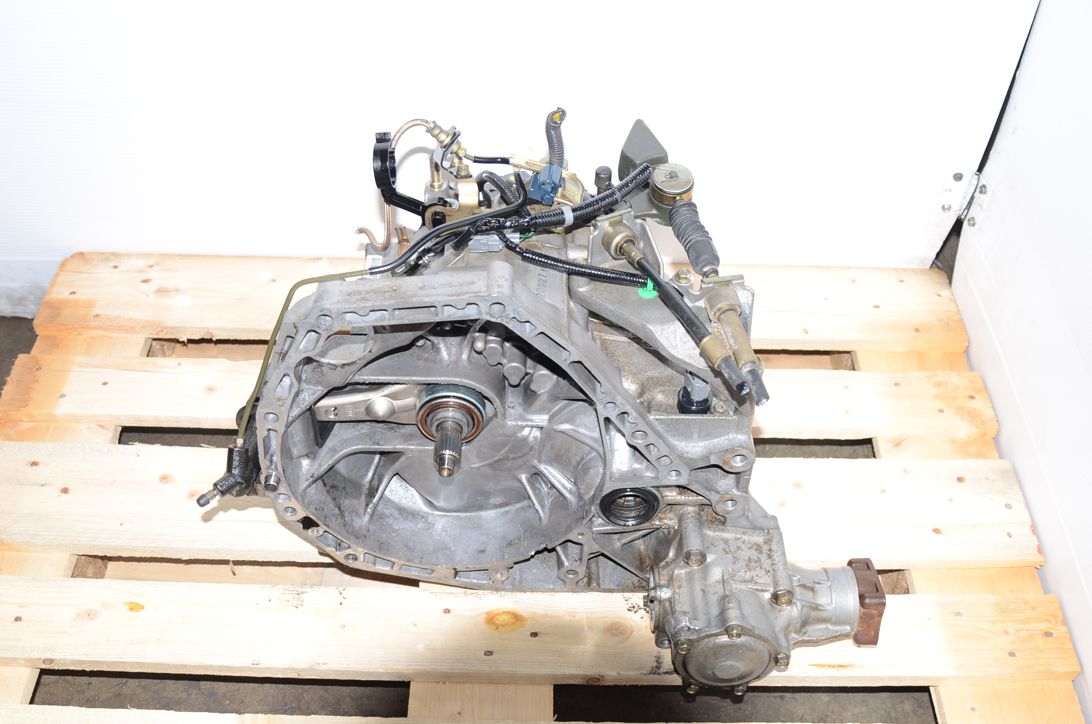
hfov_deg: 53.2
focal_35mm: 36
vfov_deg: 36.7
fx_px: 1090
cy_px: 362
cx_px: 546
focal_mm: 24
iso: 100
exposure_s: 1/100
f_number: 4.5
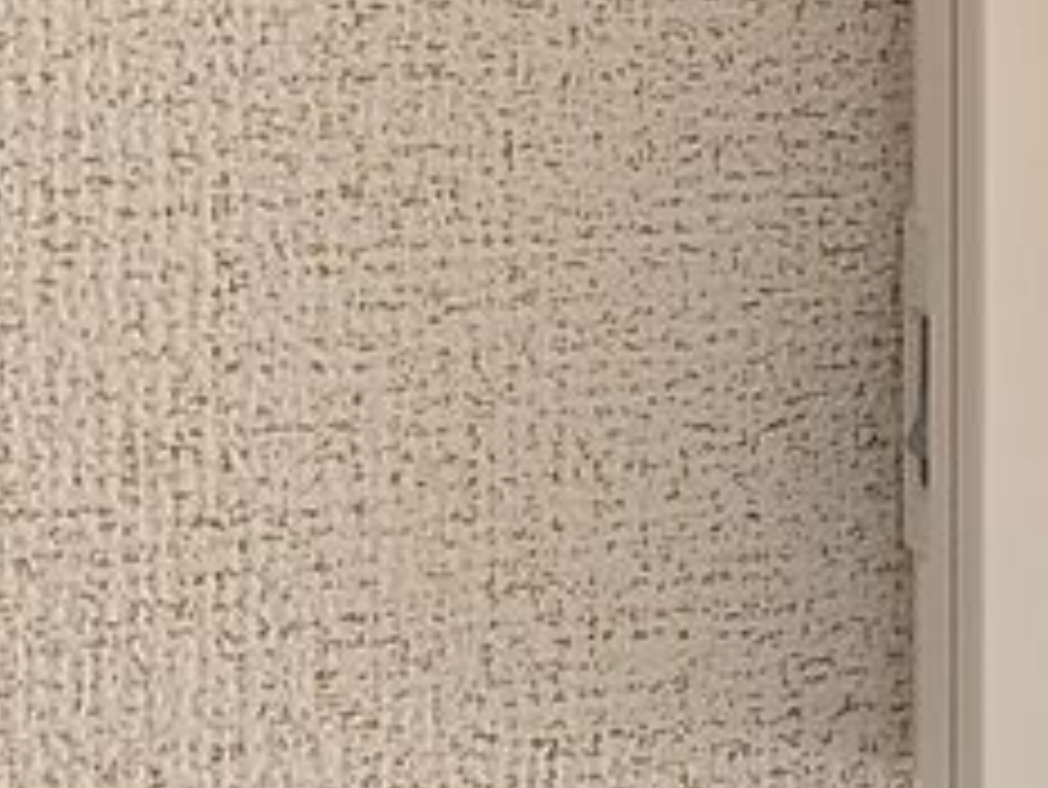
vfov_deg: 10.5
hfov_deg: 13.5
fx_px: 4241
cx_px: 1390
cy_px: 27
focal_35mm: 140
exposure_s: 1/120
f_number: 1.89
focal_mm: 5.43
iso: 91
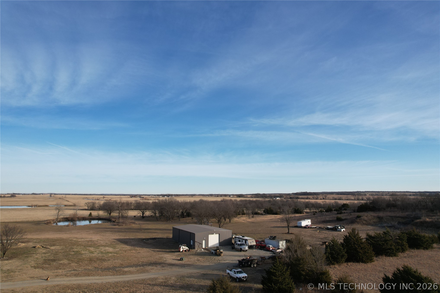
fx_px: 269
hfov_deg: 78.6
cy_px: 146
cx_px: 220
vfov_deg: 57.2
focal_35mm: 22
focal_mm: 8.38
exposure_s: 1/1250
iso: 110
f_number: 2.8
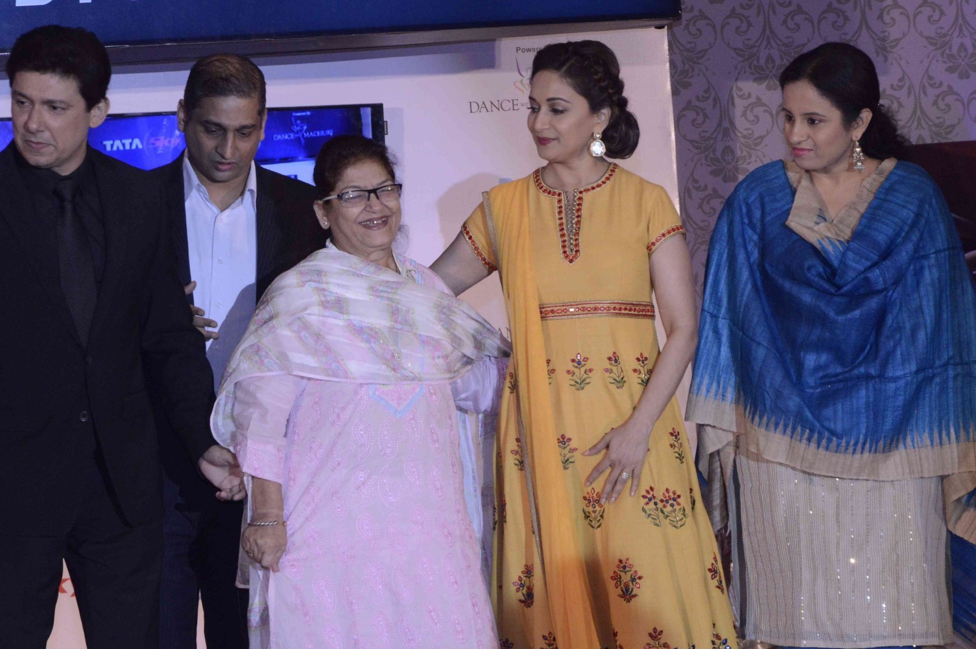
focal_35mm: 166
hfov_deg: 12.4
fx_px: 4487
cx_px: 453
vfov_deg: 8.3
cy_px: 326
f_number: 11
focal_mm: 85
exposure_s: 1/200
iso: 1600
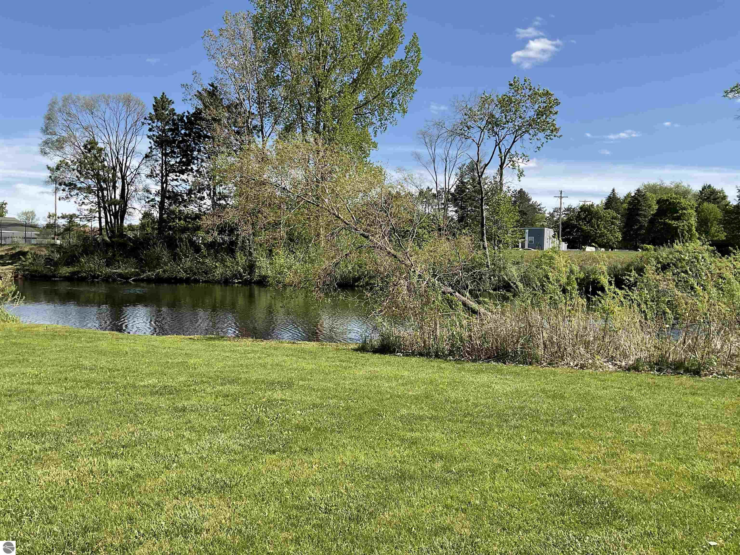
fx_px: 620
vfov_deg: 48.2
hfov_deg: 61.7
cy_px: 278
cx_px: 370
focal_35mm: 29
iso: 16
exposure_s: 1/1377
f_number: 1.8
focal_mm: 3
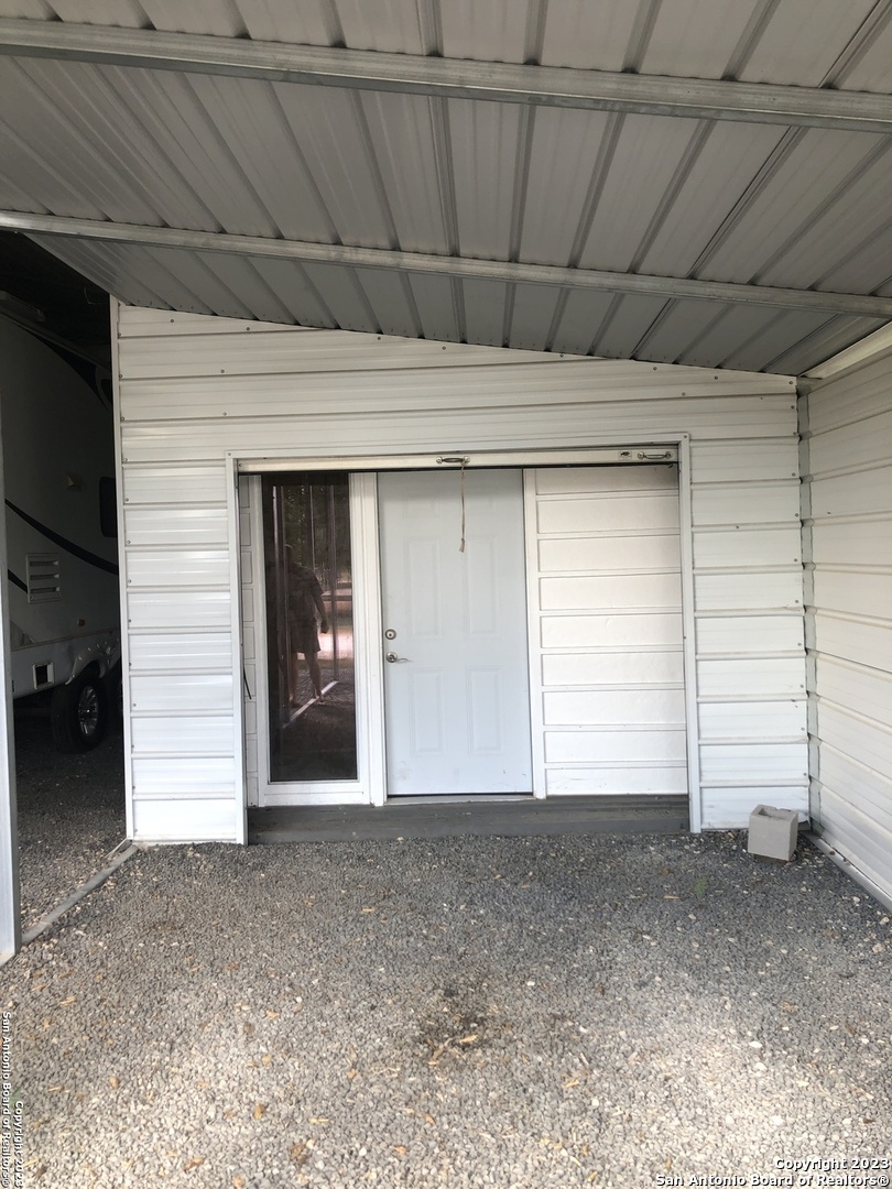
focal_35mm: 28
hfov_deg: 49.7
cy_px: 594
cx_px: 446
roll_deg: +1.3
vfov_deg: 63.4
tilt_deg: -2.0
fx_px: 962
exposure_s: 1/120
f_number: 1.8
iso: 40
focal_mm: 3.99
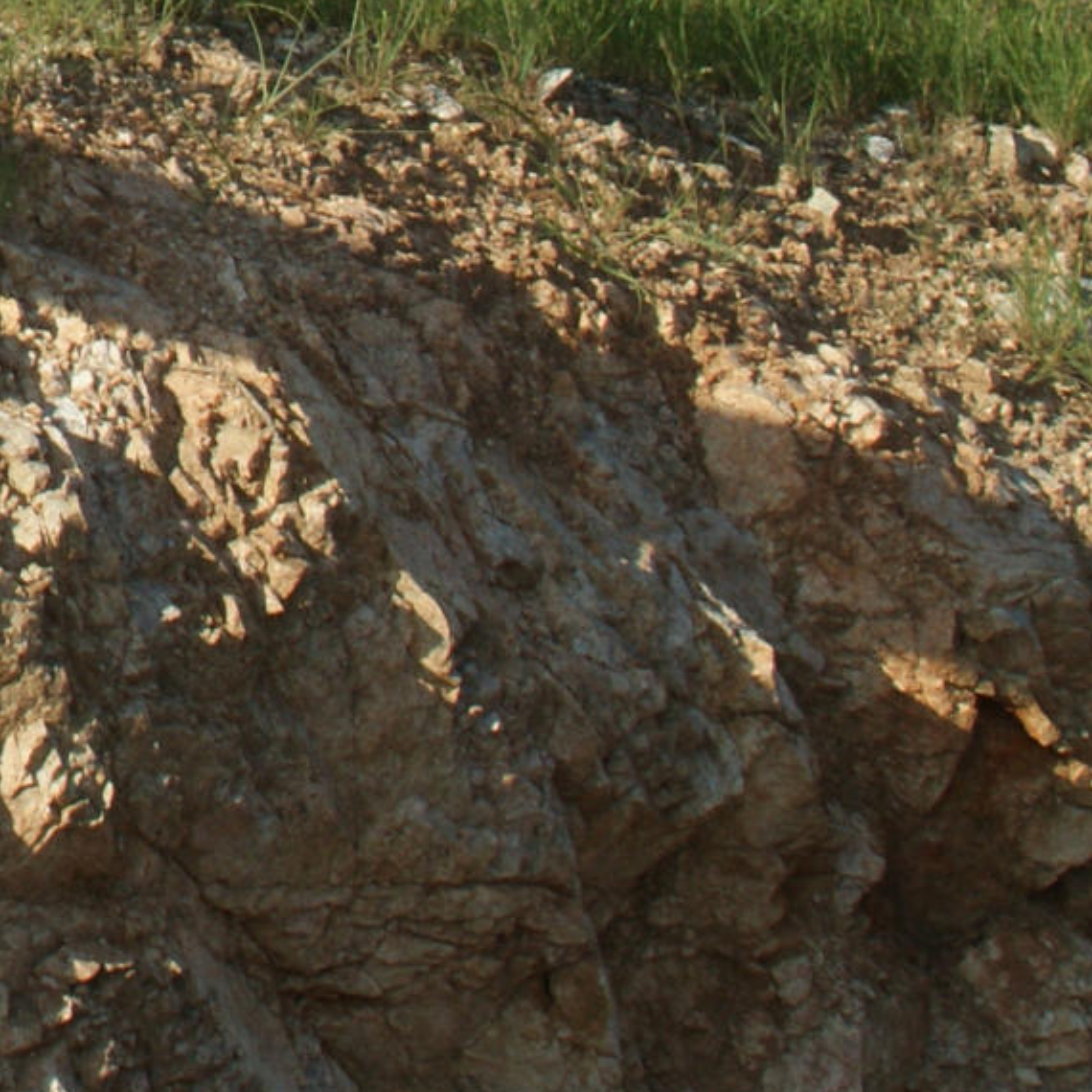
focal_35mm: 201
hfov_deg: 8.1
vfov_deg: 8.4
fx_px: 7174
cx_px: -1387
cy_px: -757
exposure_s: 1/250
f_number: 11
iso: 200
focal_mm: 30
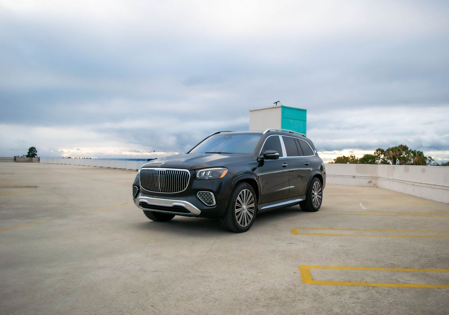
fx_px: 355
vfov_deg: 47.9
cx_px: 236
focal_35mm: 28
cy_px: 158
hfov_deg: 64.6
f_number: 3.8
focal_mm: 18
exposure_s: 1/1000
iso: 800
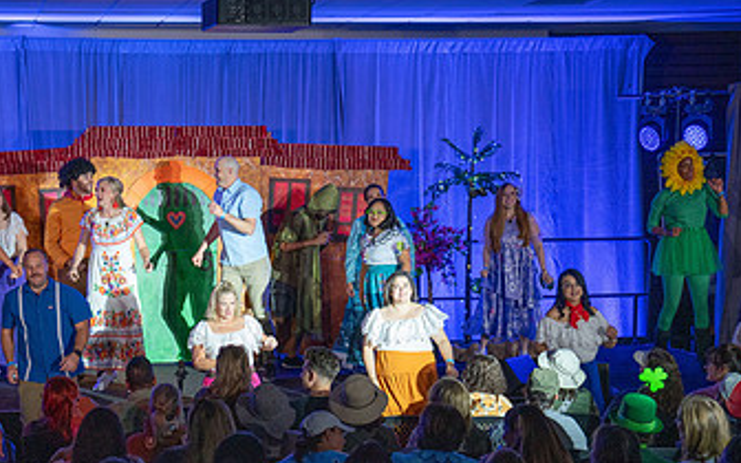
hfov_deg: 25.2
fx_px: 1636
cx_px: 192
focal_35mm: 81
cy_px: 387
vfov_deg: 16.0
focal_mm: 46
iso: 1600
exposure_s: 1/200
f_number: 4.5
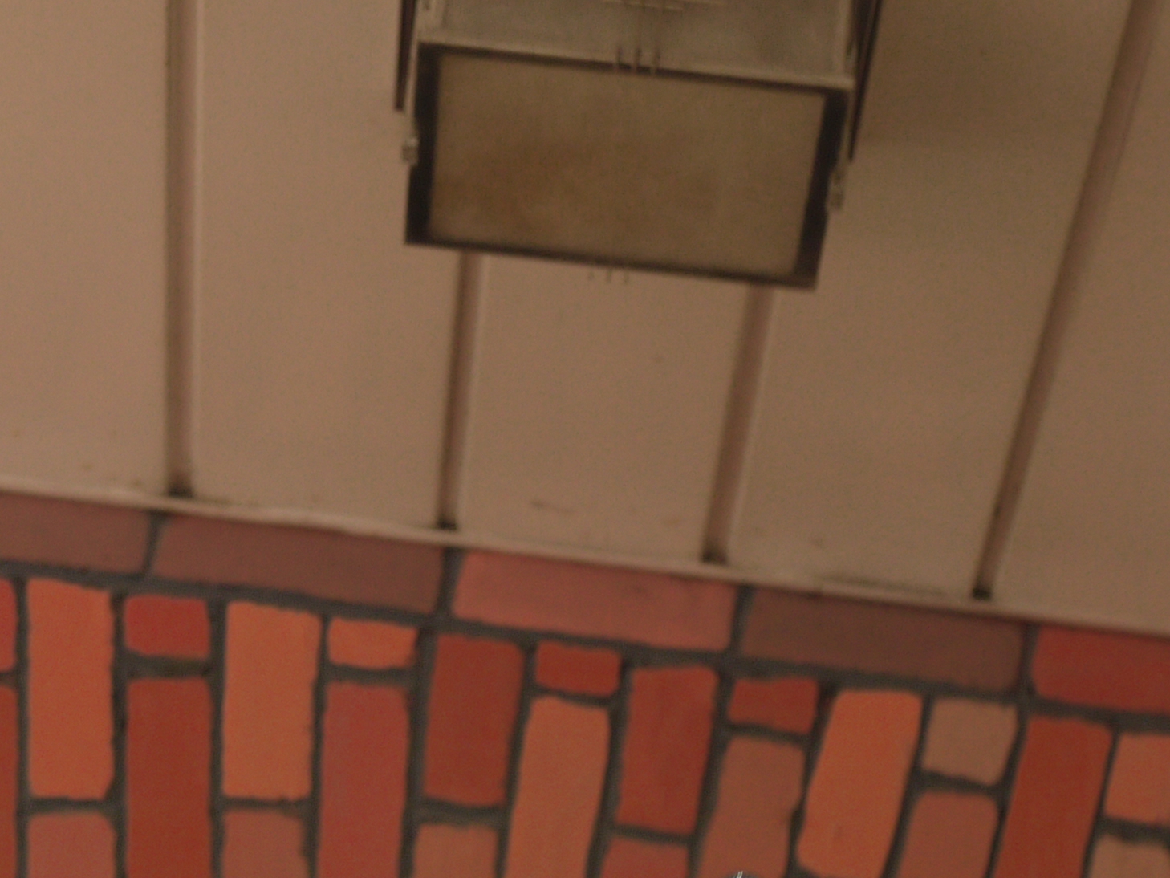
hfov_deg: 10.2
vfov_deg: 7.7
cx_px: 116
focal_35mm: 192
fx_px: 6491
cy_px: 1061
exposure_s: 1/50
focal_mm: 35
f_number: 2.8
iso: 200
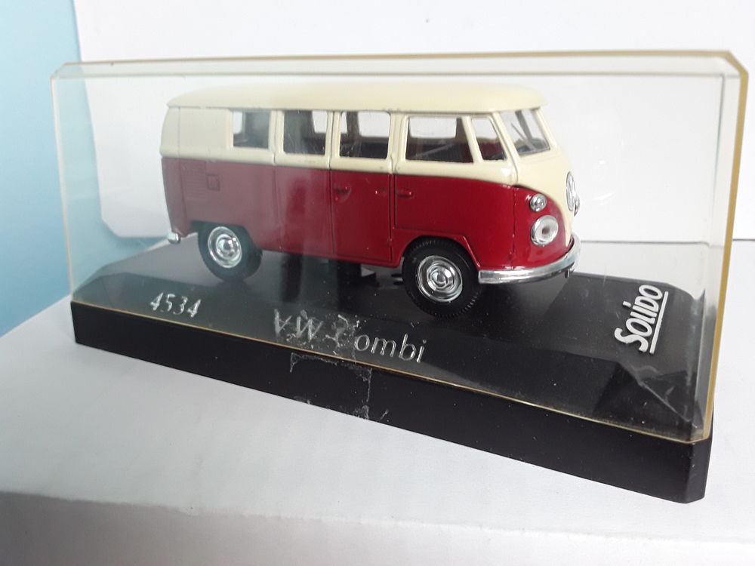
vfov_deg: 51.4
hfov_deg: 65.3
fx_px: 589
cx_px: 378
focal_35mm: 27
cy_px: 283
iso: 125
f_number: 1.9
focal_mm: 2.91
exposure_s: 1/33
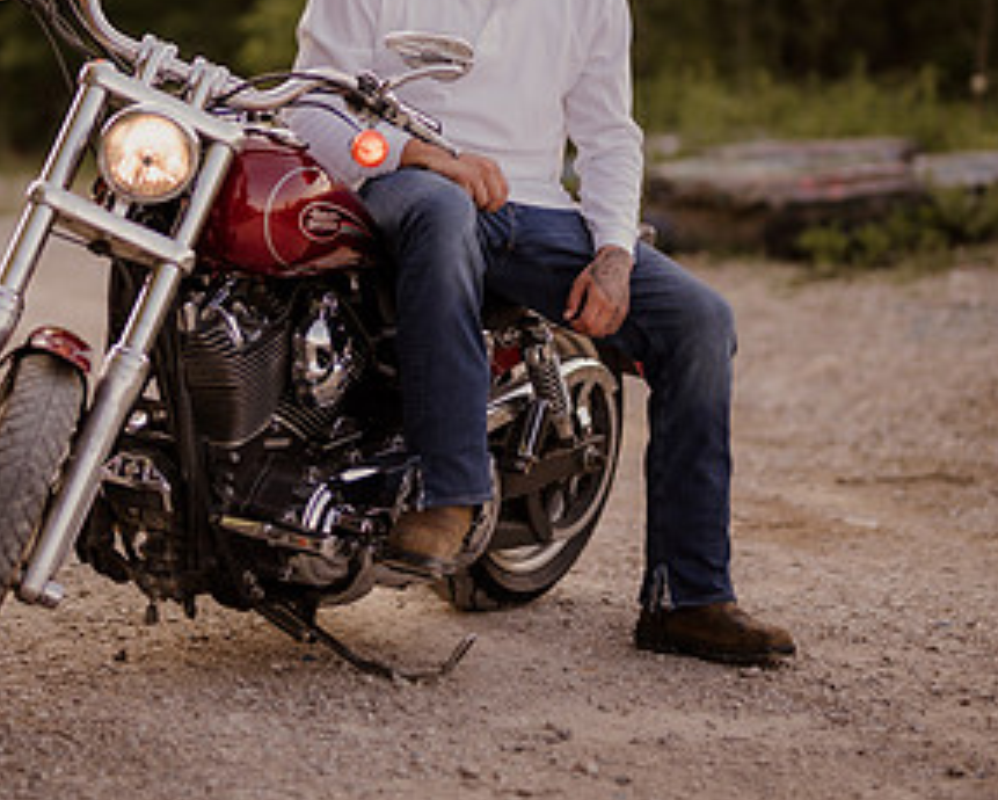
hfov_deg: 11.9
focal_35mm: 161
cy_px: 256
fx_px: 4759
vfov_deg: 9.6
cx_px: 271
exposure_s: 1/400
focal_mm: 85
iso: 100
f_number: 1.4
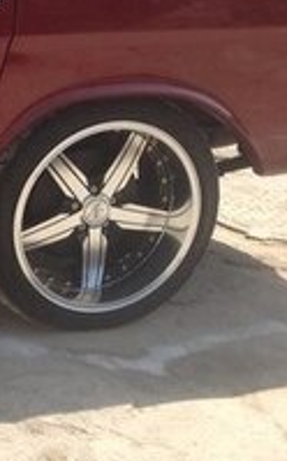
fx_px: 1543
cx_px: -447
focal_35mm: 123
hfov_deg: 9.3
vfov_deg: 16.8
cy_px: 85
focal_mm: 4.28
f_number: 2.4
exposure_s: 1/889
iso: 50
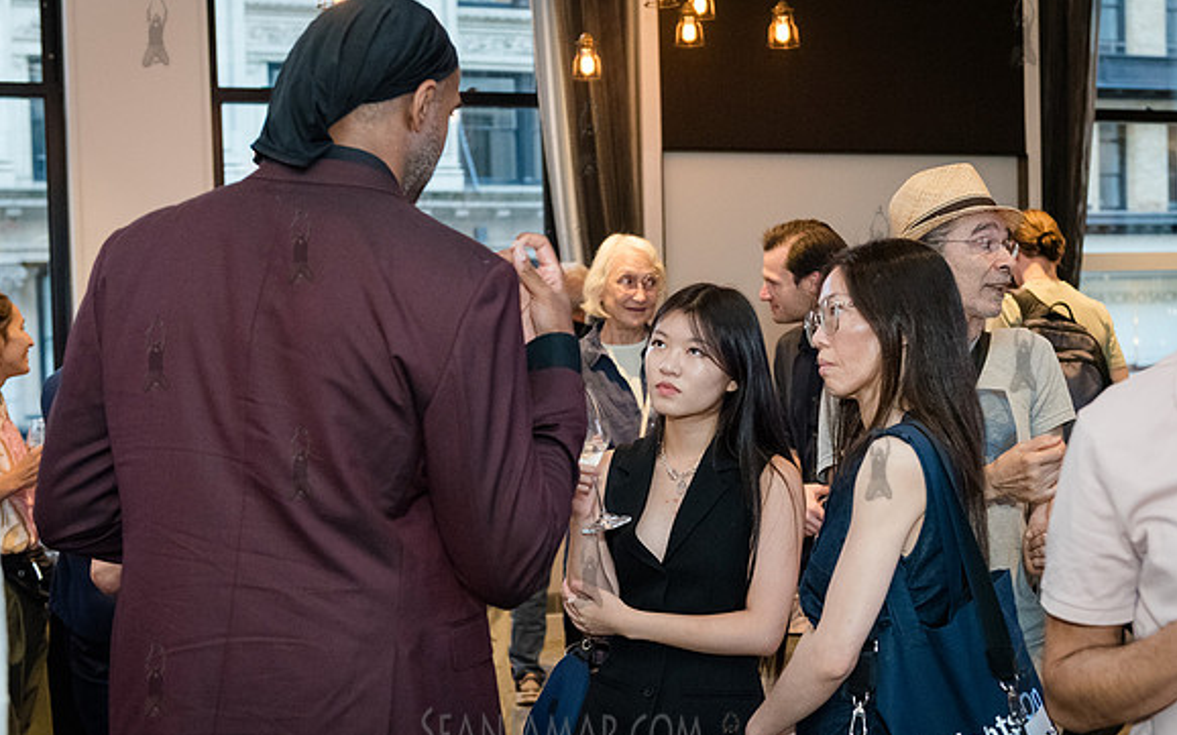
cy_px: 376
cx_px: 683
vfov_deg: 22.7
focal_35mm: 57
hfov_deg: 35.6
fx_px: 1828
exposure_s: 1/250
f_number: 3.5
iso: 6400
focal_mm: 48
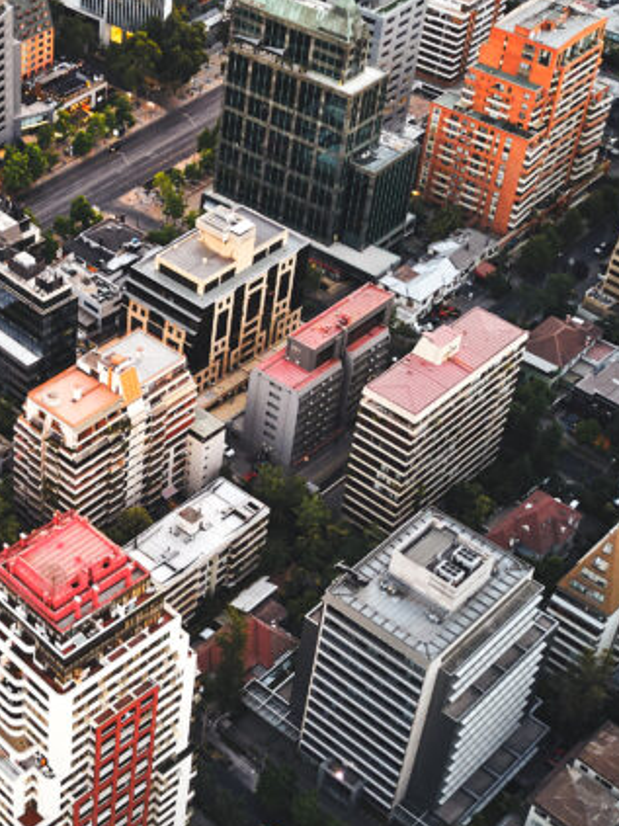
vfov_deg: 30.7
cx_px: -44
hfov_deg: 22.1
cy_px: 351
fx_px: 1503
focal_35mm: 63
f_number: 2.2
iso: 100
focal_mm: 4.73
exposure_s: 1/15
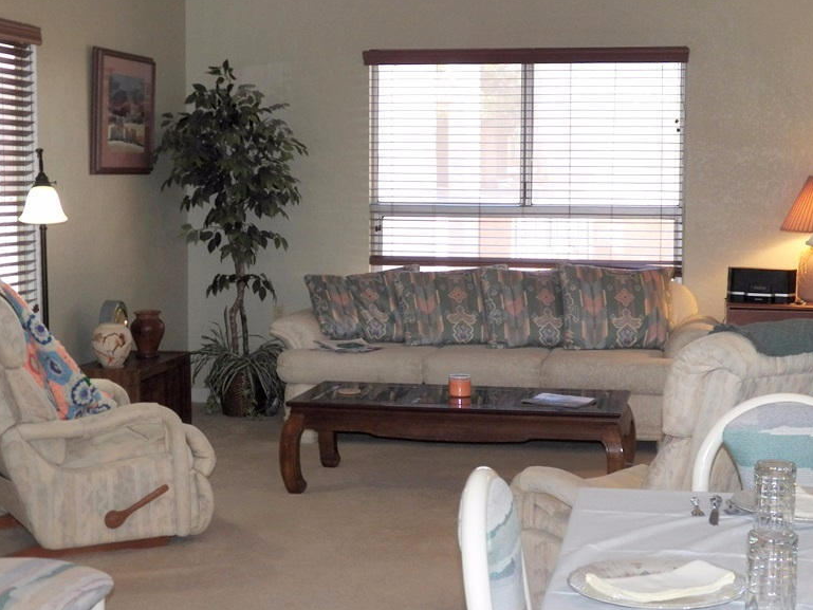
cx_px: 407
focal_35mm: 65
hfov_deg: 29.8
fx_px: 1527
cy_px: 289
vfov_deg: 22.6
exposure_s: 1/80
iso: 125
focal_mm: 8.9
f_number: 3.2
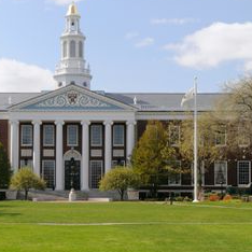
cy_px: 150
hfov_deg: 22.0
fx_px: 642
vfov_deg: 22.2
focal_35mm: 78
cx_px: 72
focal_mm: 28
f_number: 9
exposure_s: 1/100
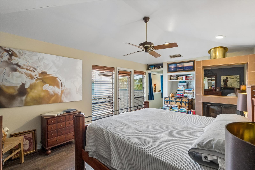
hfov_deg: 96.7
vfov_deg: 73.7
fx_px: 113
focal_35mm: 16
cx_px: 128
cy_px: 85
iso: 2500
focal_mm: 16
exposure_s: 1/40
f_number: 10
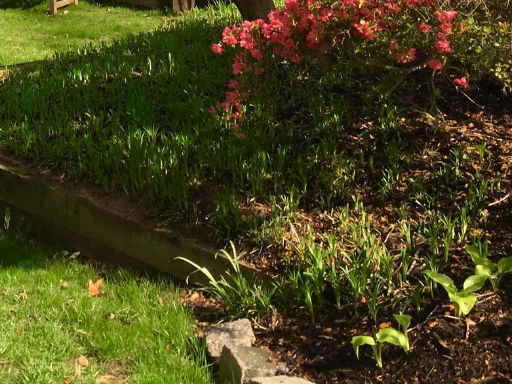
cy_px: -117
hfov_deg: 23.7
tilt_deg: -2.7
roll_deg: +0.2
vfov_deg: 18.1
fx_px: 1124
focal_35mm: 76
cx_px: -84
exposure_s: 1/680
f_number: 2.2
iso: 25
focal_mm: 4.15
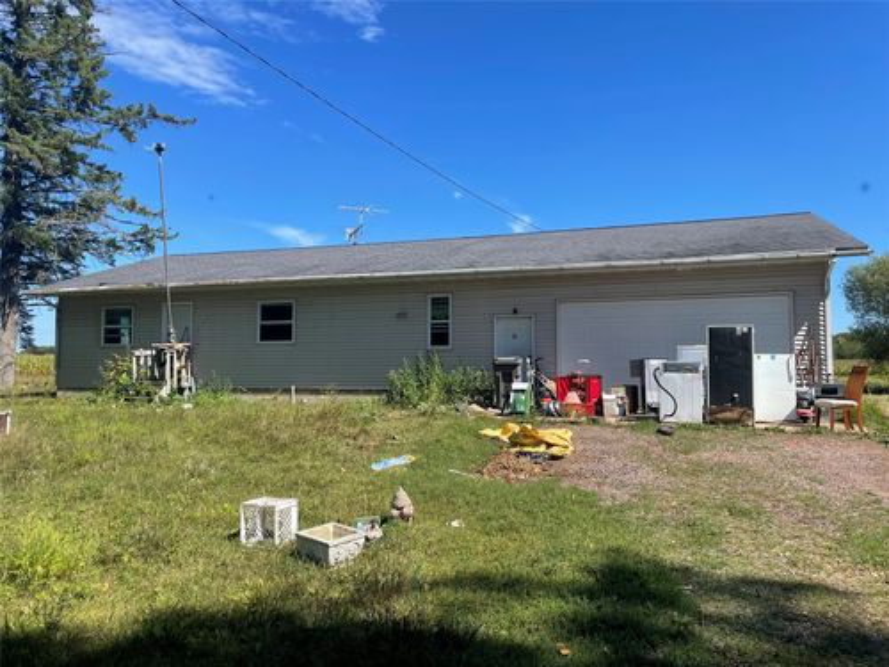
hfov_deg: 67.3
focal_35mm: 26
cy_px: 334
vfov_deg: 53.1
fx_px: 668
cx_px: 444
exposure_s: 1/2506
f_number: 1.6
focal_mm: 4.2
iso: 32
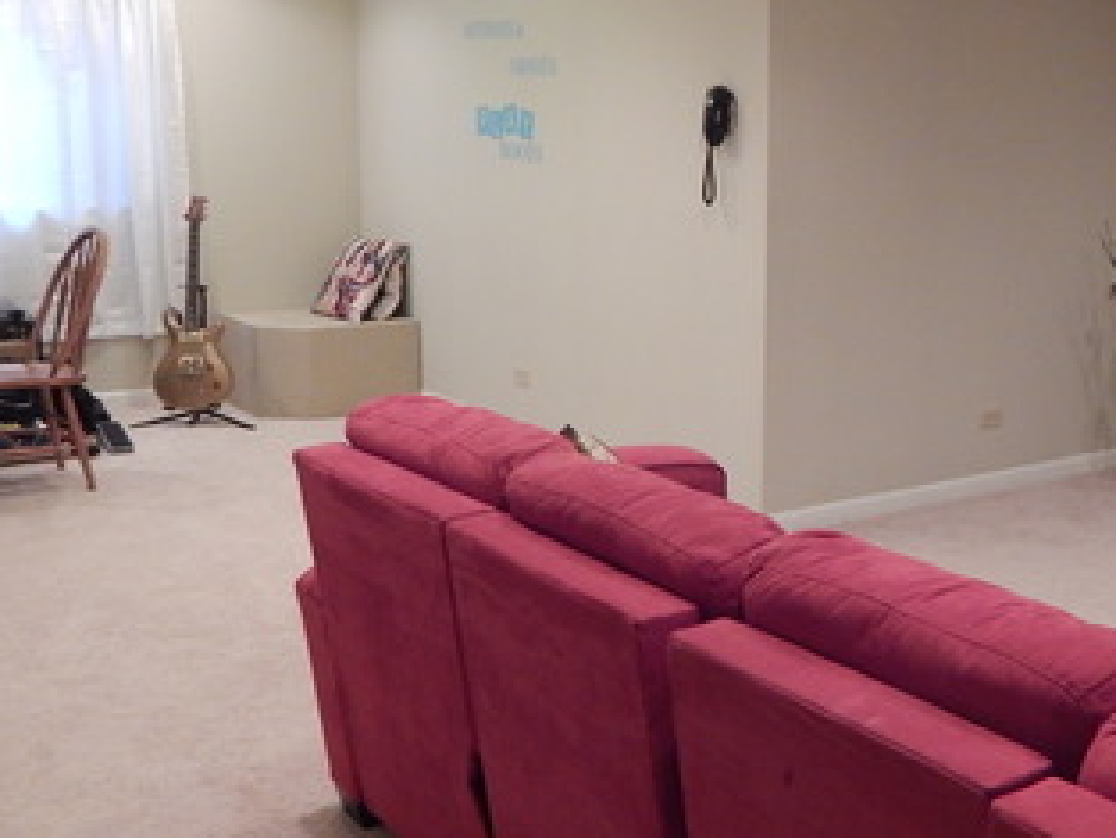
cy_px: 339
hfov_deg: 39.0
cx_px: 881
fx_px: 1516
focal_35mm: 47
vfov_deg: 30.8
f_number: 3
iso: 400
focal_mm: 4
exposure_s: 1/25
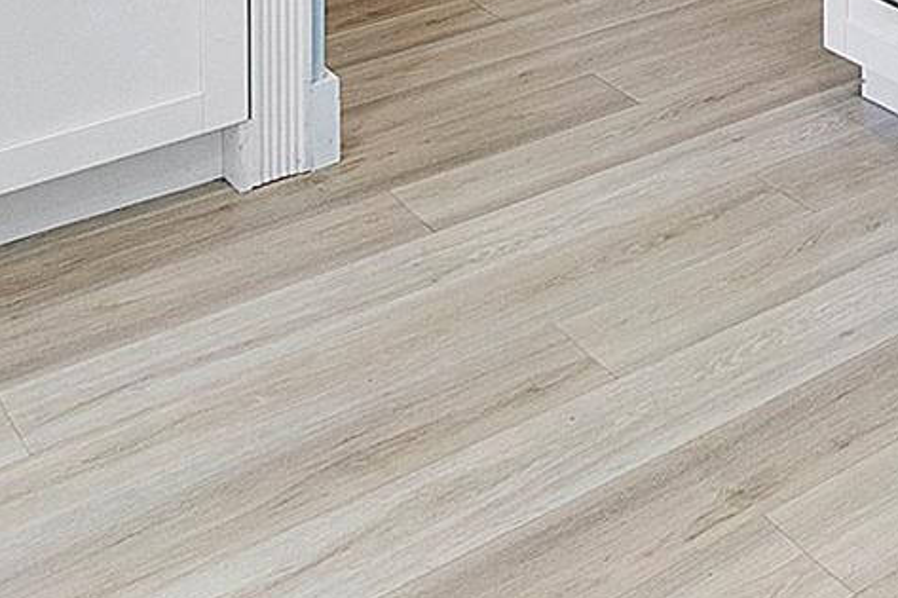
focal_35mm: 65
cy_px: -618
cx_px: 1183
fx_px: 1621
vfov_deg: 16.0
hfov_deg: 26.2
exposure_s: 1/13
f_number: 9
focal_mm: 10
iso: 250
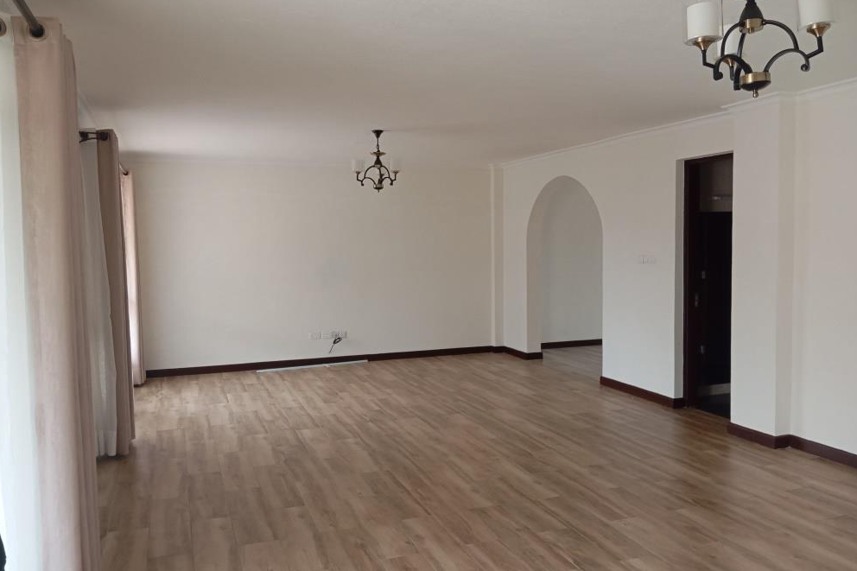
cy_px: 299
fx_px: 714
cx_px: 431
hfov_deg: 61.9
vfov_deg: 43.6
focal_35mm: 30
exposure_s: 1/60
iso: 919
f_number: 1.8
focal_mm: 4.22
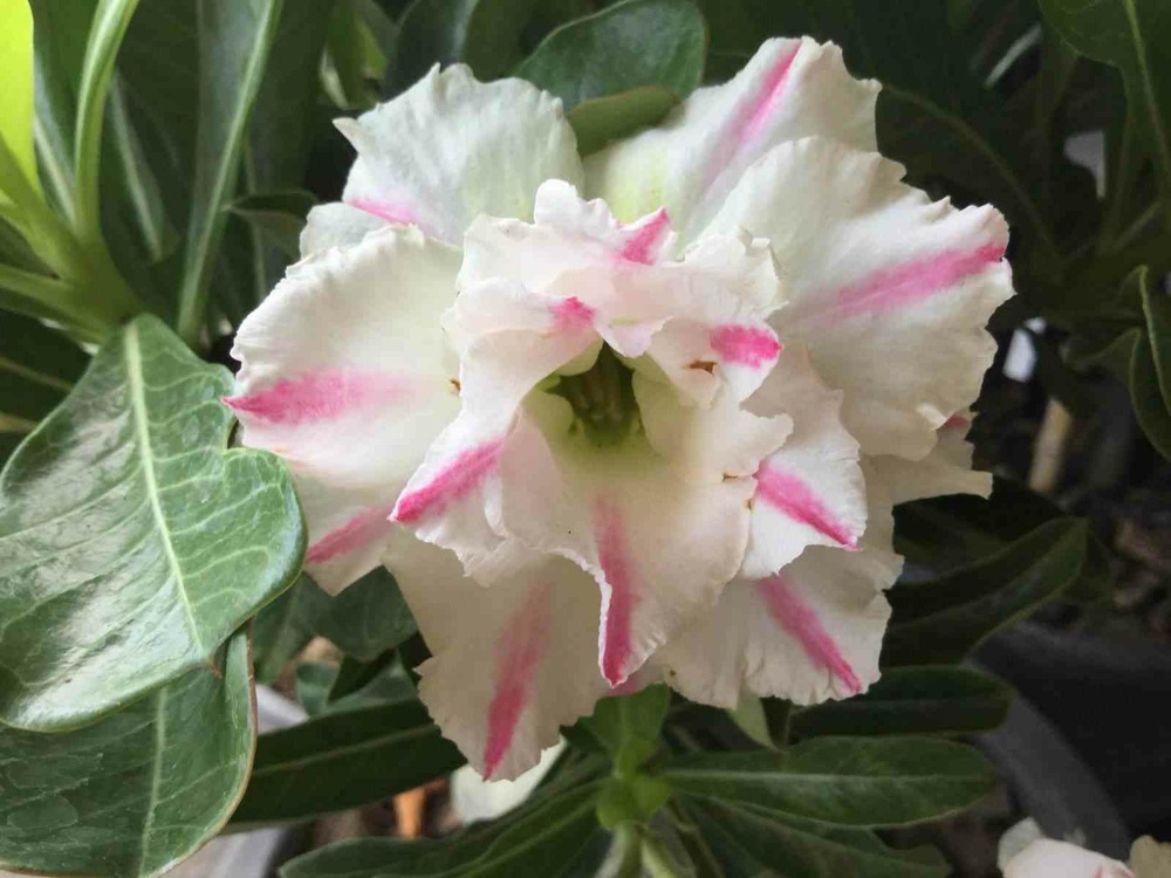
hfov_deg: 58.4
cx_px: 586
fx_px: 1049
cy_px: 439
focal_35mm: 31
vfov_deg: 45.4
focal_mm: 3.3
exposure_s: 1/100
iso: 32
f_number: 2.4
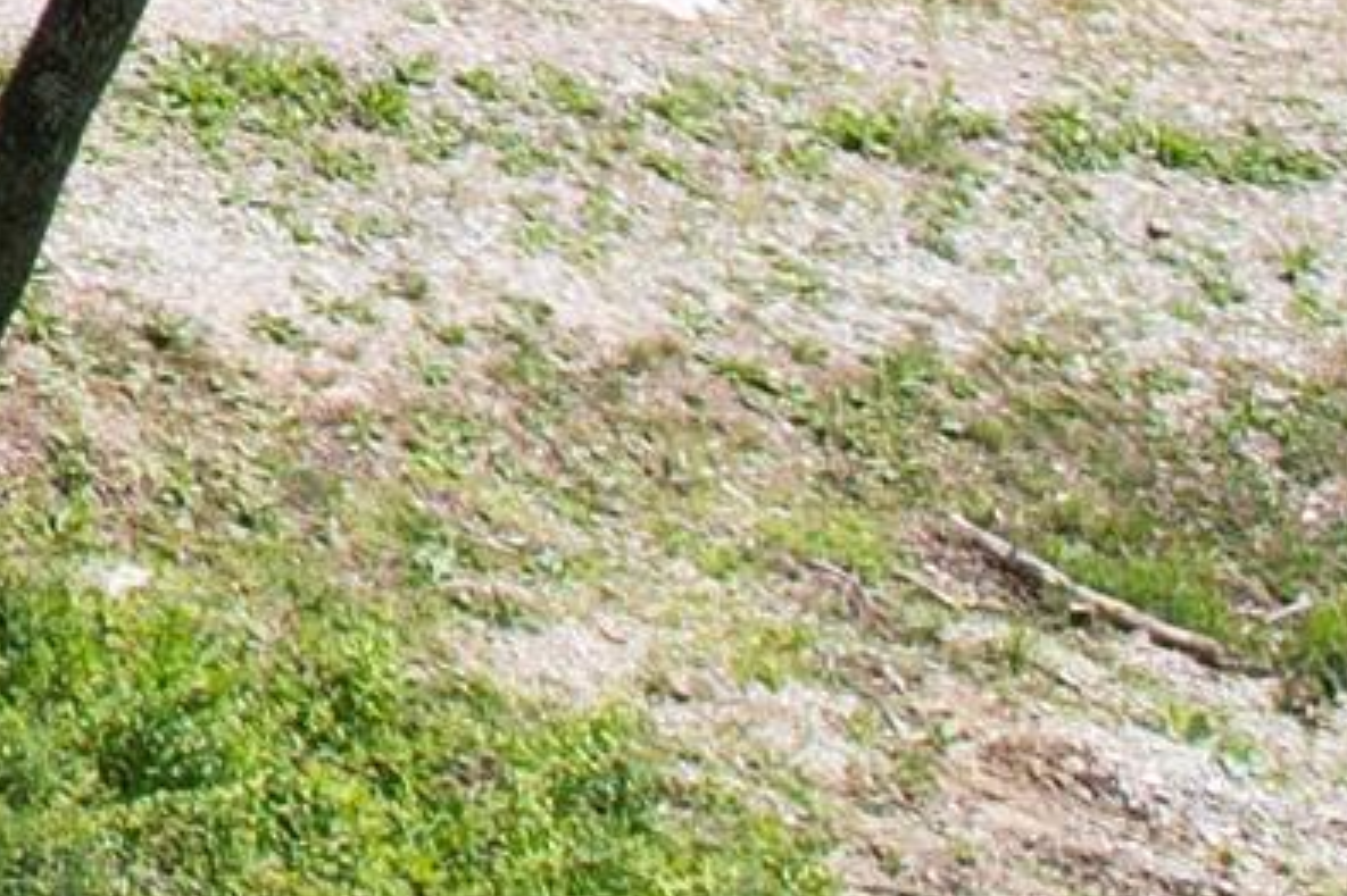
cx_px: -2278
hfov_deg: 10.1
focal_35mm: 167
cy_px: -1949
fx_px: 6246
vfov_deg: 7.2
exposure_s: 1/1250
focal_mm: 8.38
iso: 100
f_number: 2.8
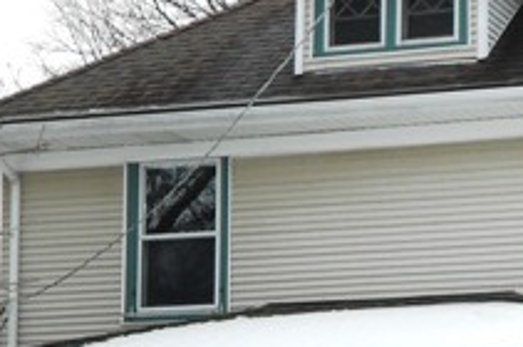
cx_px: 481
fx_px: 2567
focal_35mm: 177
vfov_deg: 7.7
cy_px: 392
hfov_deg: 11.5
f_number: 4.9
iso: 80
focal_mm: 10
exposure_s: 1/160
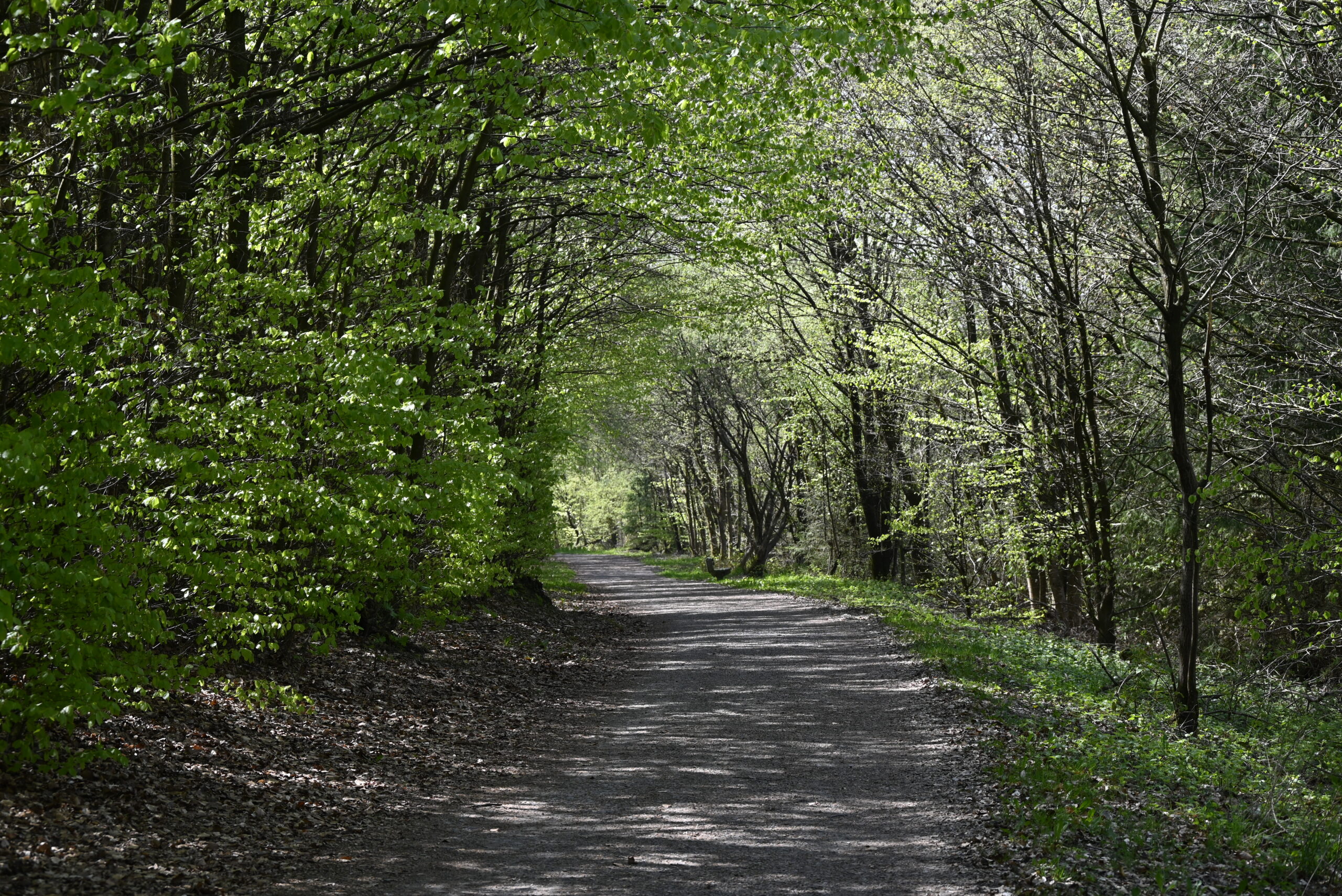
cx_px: 671
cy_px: 448
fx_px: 2760
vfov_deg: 18.4
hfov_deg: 27.3
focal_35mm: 74
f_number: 6
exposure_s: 1/250
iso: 250
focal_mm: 74
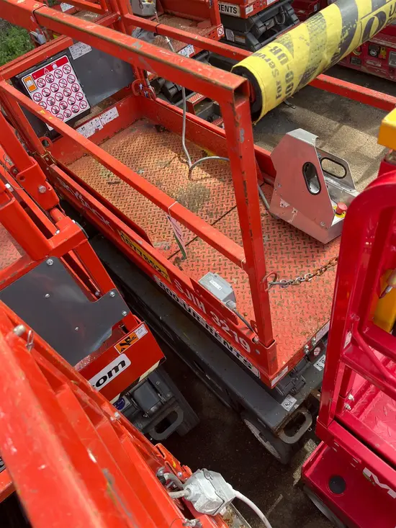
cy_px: 264
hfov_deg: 53.1
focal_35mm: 26
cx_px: 198
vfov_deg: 67.3
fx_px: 396
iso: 50
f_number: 1.6
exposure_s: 1/756
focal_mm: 5.1
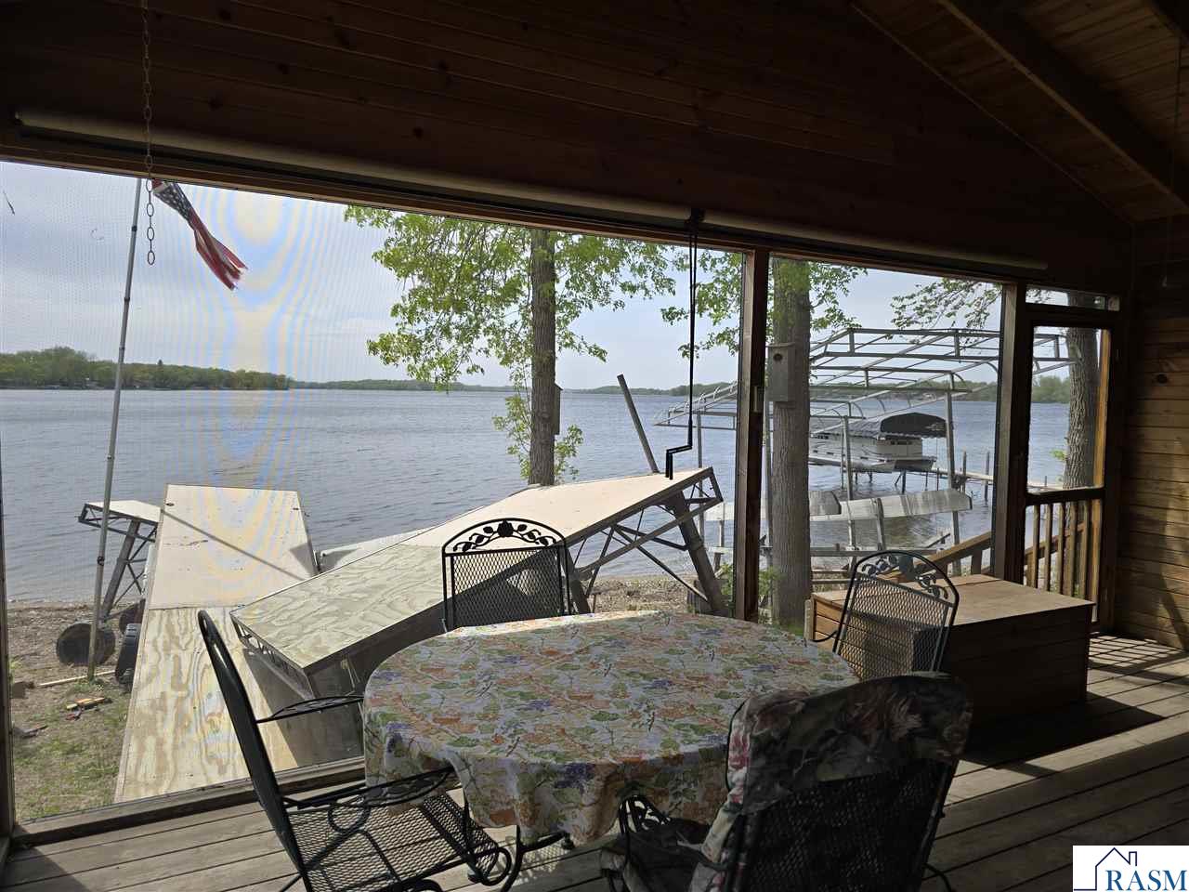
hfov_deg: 73.9
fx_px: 790
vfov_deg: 58.9
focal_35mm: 23
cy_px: 446
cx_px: 594
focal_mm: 6.3
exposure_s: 1/315
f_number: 1.7
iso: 12
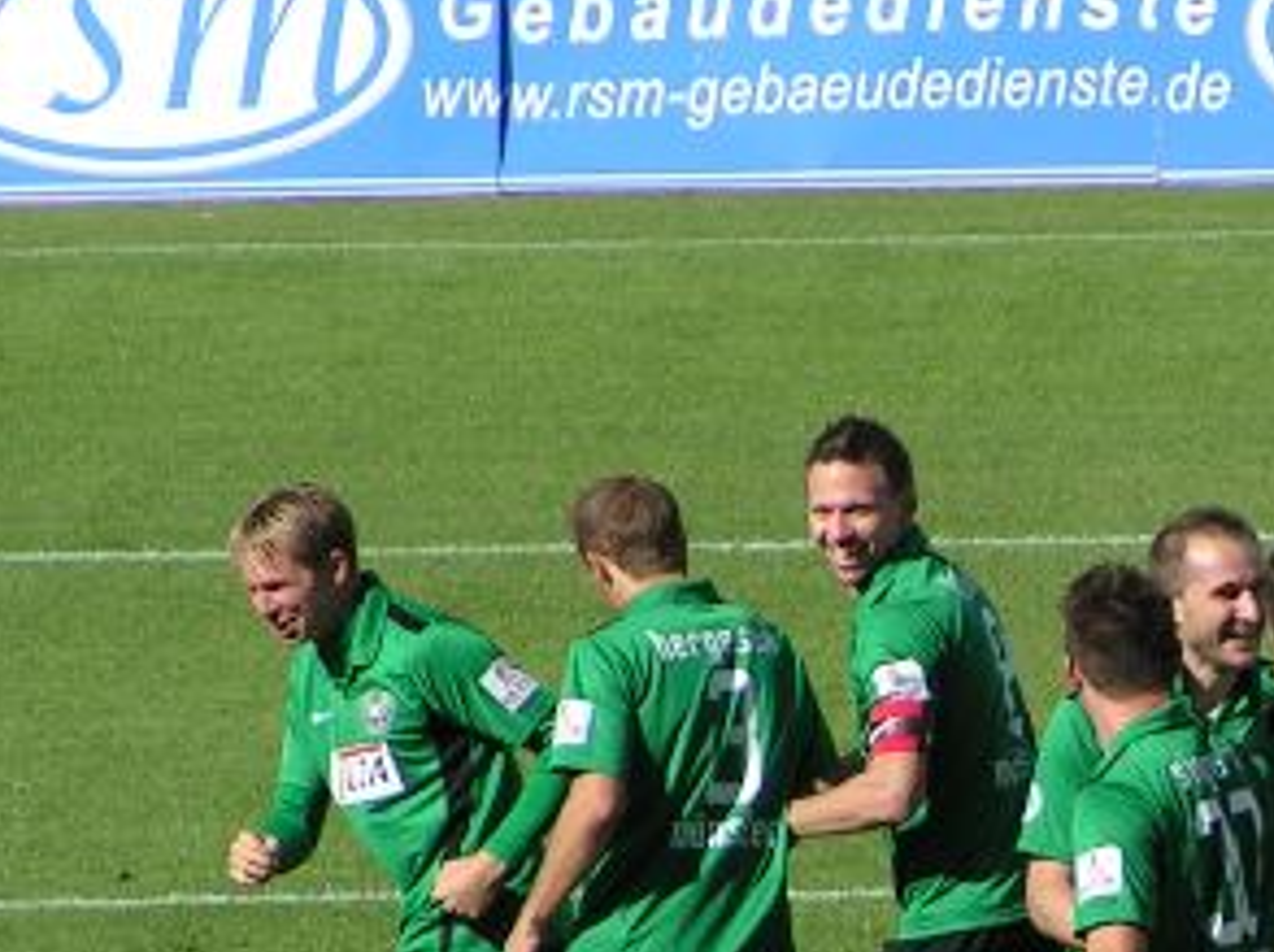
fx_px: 27238
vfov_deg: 2.0
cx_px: 1361
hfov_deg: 2.7
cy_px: 900
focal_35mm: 741
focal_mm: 41.4
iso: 50
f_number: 5
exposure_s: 1/640
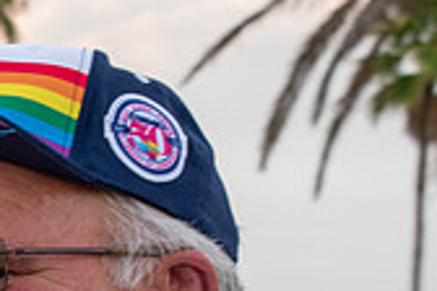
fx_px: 2513
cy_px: 425
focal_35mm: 207
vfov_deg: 6.6
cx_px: -120
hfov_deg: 9.8
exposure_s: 1/250
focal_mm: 40
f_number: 8
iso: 280
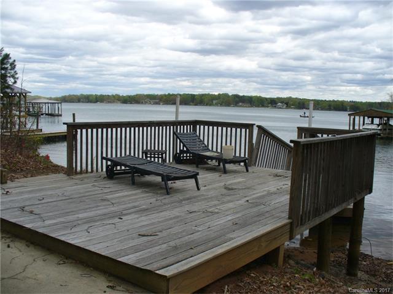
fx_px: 420
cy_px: 147
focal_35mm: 37
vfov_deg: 38.7
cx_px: 196
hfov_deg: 50.1
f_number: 5.6
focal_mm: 6.1
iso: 80
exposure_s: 1/250
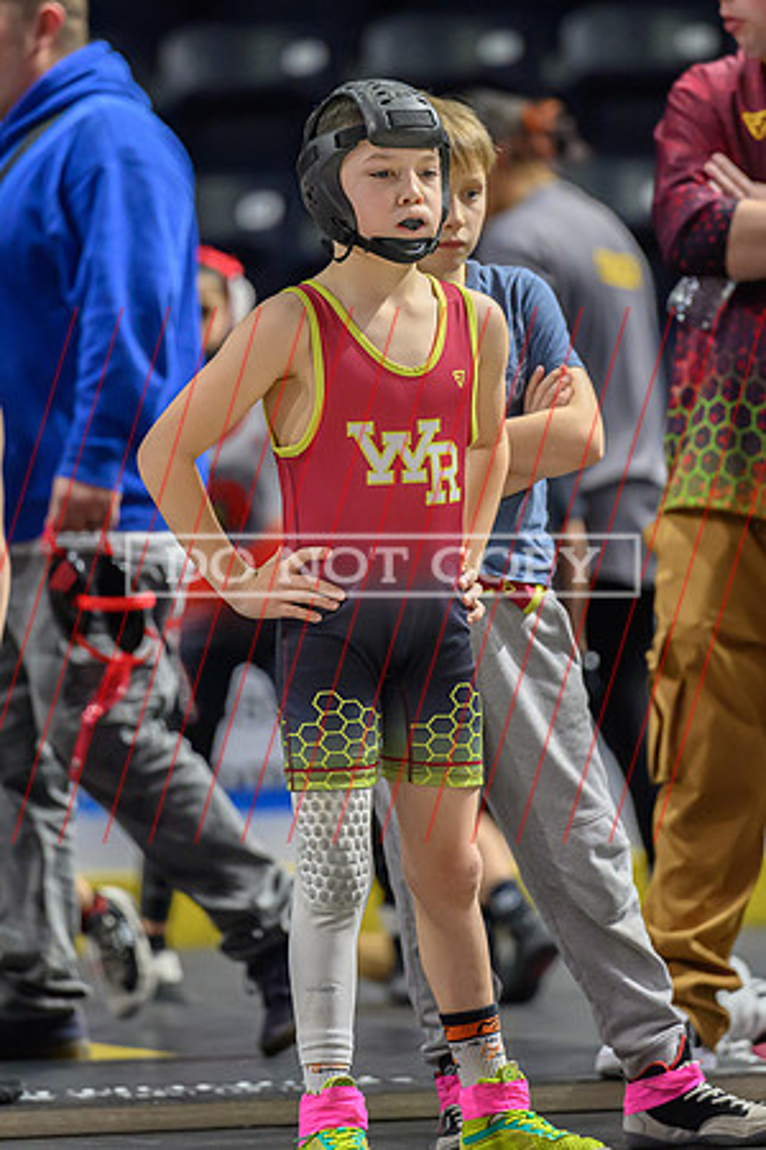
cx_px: 341
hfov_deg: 3.8
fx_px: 11669
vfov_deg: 5.6
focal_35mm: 366
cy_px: 452
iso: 4500
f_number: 2.8
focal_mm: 200
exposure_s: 1/800
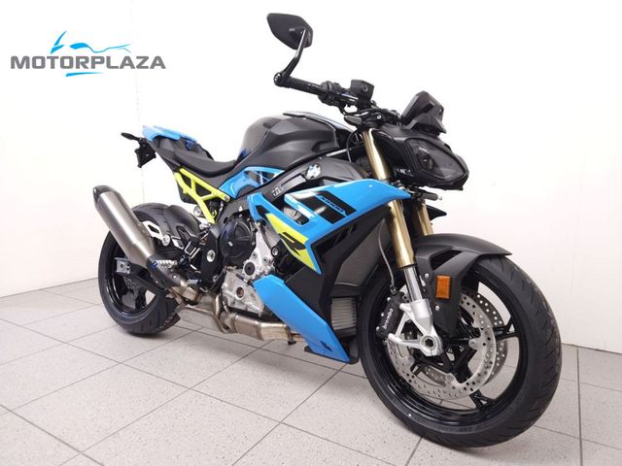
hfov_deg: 73.9
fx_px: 413
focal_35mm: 23
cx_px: 311
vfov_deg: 58.9
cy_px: 233
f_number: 1.8
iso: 160
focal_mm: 5.4
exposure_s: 1/45
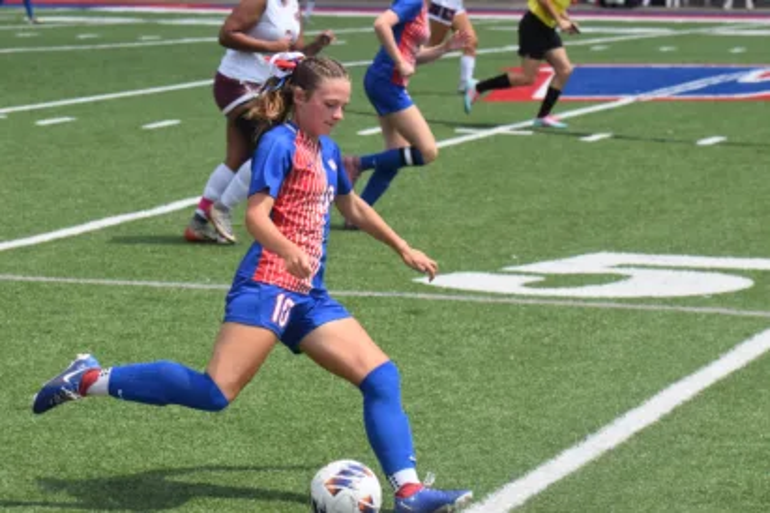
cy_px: 256
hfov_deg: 13.7
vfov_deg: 9.1
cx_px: 385
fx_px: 3208
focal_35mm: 150
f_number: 6.3
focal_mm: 100
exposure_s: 1/1600
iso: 400
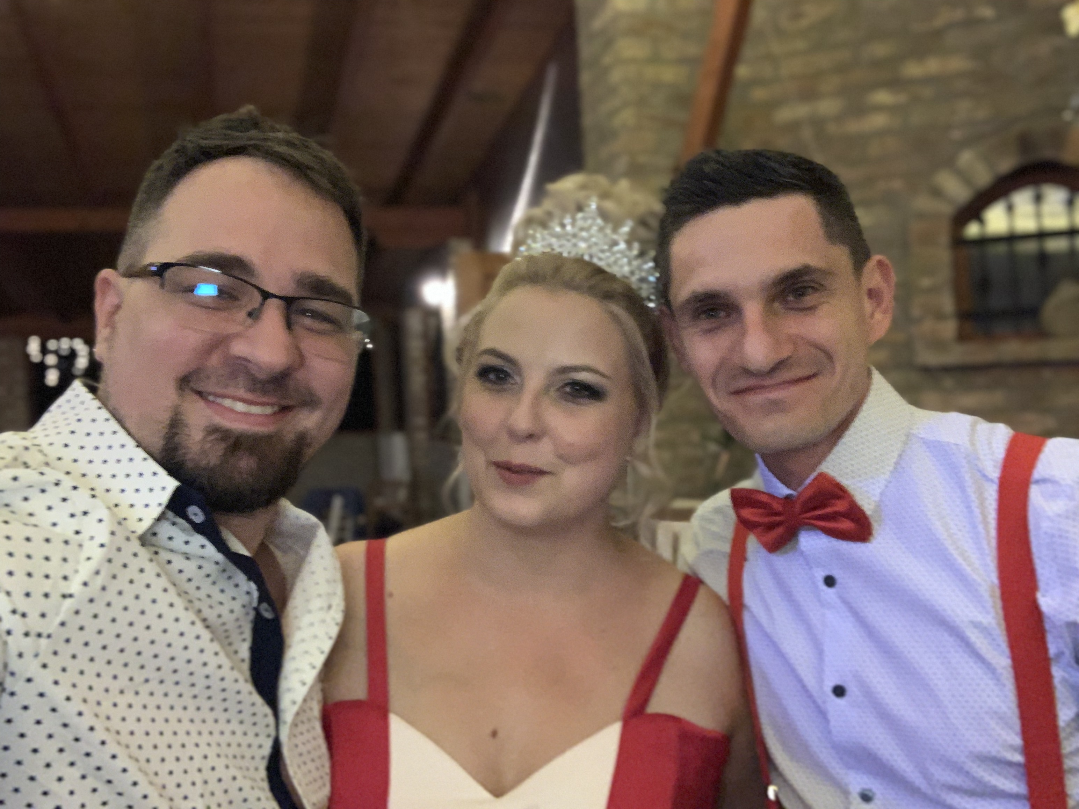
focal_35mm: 32
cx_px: 540
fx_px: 997
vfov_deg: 44.2
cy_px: 404
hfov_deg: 56.8
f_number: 2.2
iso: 320
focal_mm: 2.87
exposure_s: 1/20
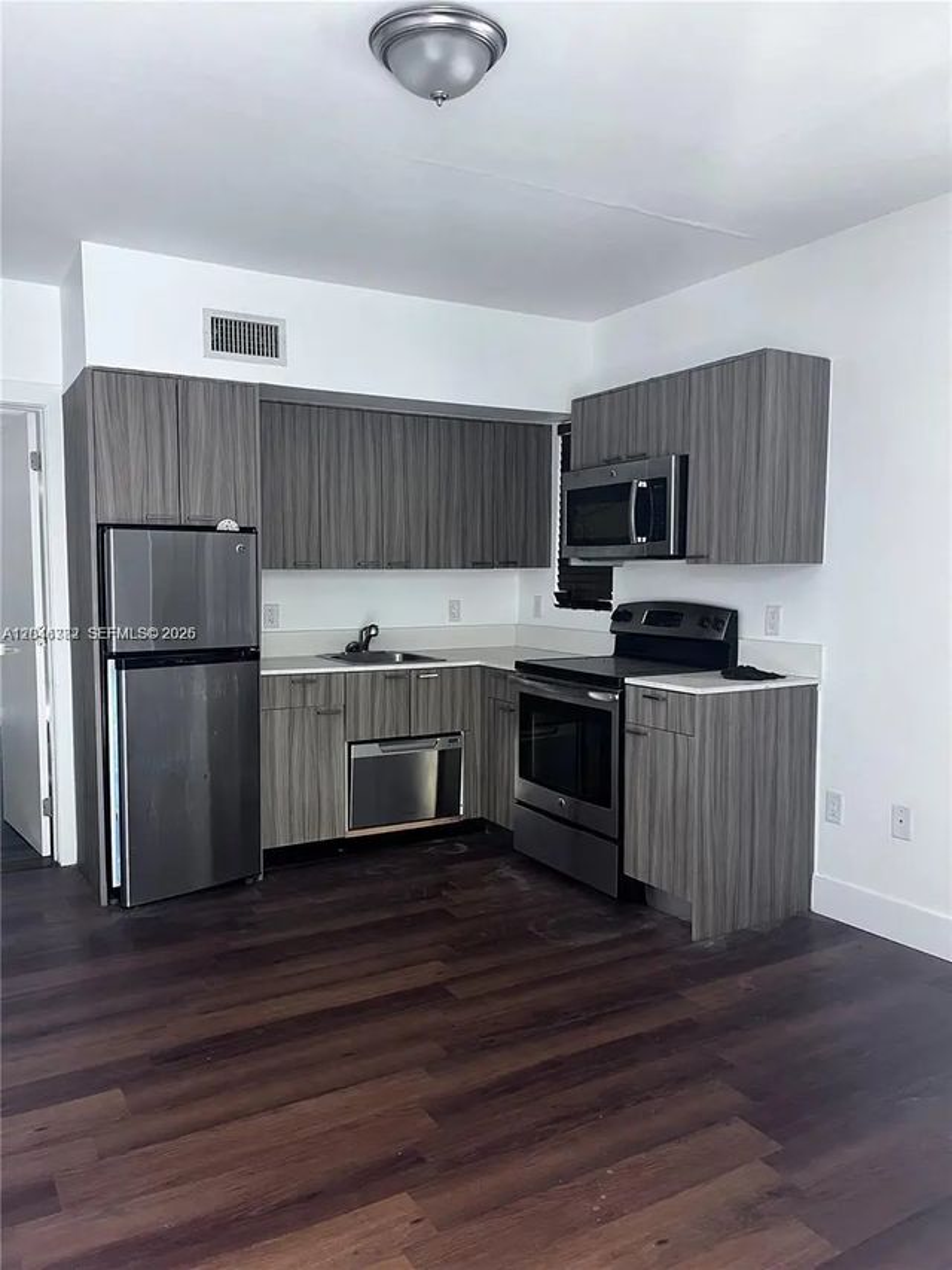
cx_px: 476
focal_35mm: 26
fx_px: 953
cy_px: 635
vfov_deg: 67.3
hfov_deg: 53.1
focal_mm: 5.7
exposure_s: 1/60
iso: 160
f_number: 1.5
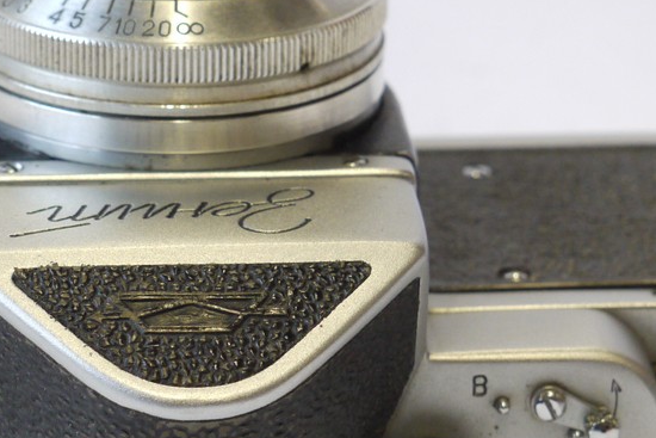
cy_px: 183
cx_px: 211
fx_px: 3390
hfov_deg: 11.0
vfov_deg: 7.4
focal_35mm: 186
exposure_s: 1/60
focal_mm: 41
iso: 800
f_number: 7.1
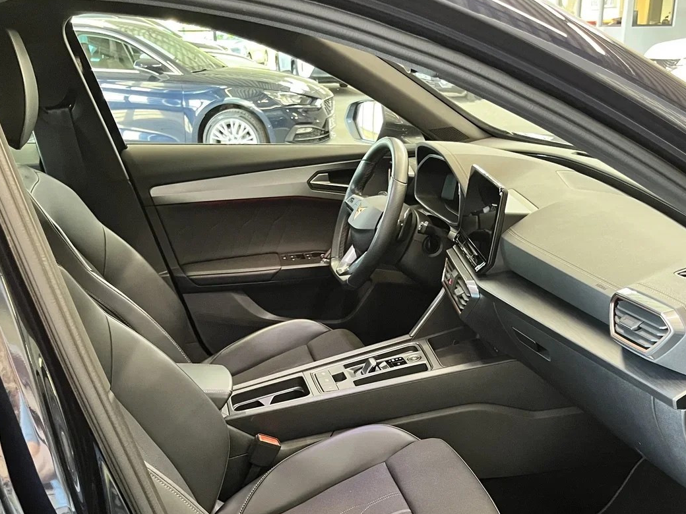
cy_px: 388
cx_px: 386
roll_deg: +0.9
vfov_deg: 35.1
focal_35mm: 40
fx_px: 793
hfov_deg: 46.7
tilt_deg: -24.4
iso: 400
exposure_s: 1/60
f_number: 1.6
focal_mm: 5.1
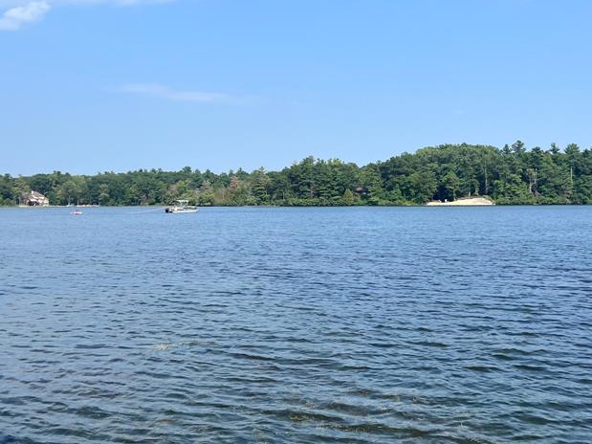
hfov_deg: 43.7
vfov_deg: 33.5
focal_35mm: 43
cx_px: 245
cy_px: 189
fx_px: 735
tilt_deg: +0.4
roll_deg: -0.2
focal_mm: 5.1
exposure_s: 1/3876
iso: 50
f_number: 1.6
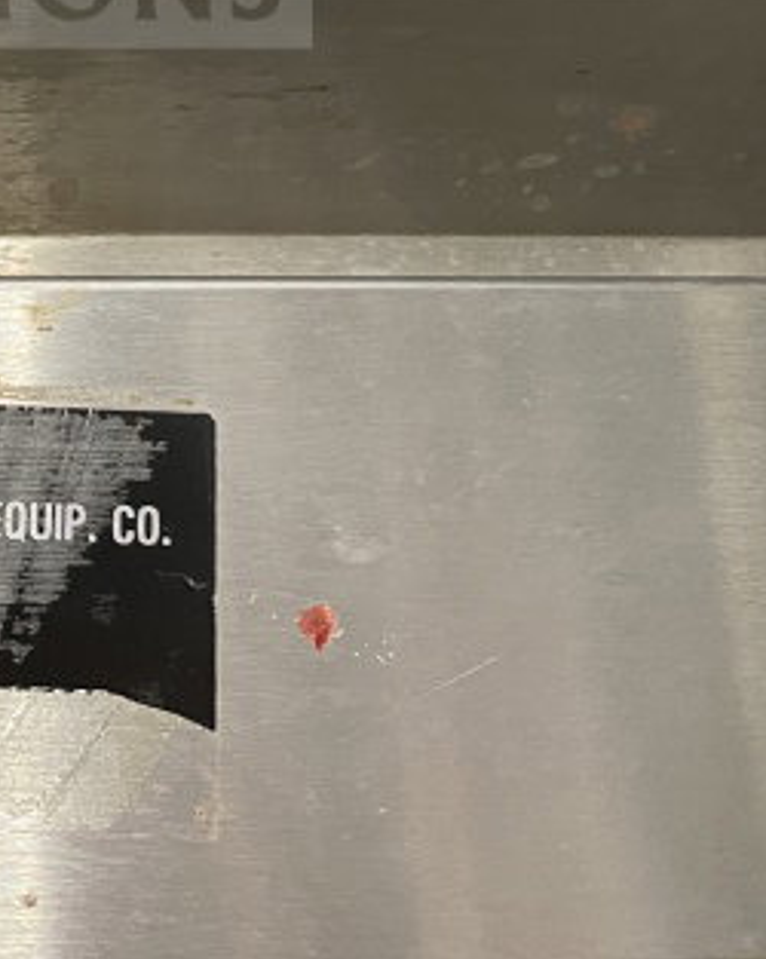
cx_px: -34
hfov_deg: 22.1
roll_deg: +0.2
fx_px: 1872
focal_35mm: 66
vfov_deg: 25.7
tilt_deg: +16.3
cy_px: -195
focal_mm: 4.2
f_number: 1.6
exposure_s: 1/60
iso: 250
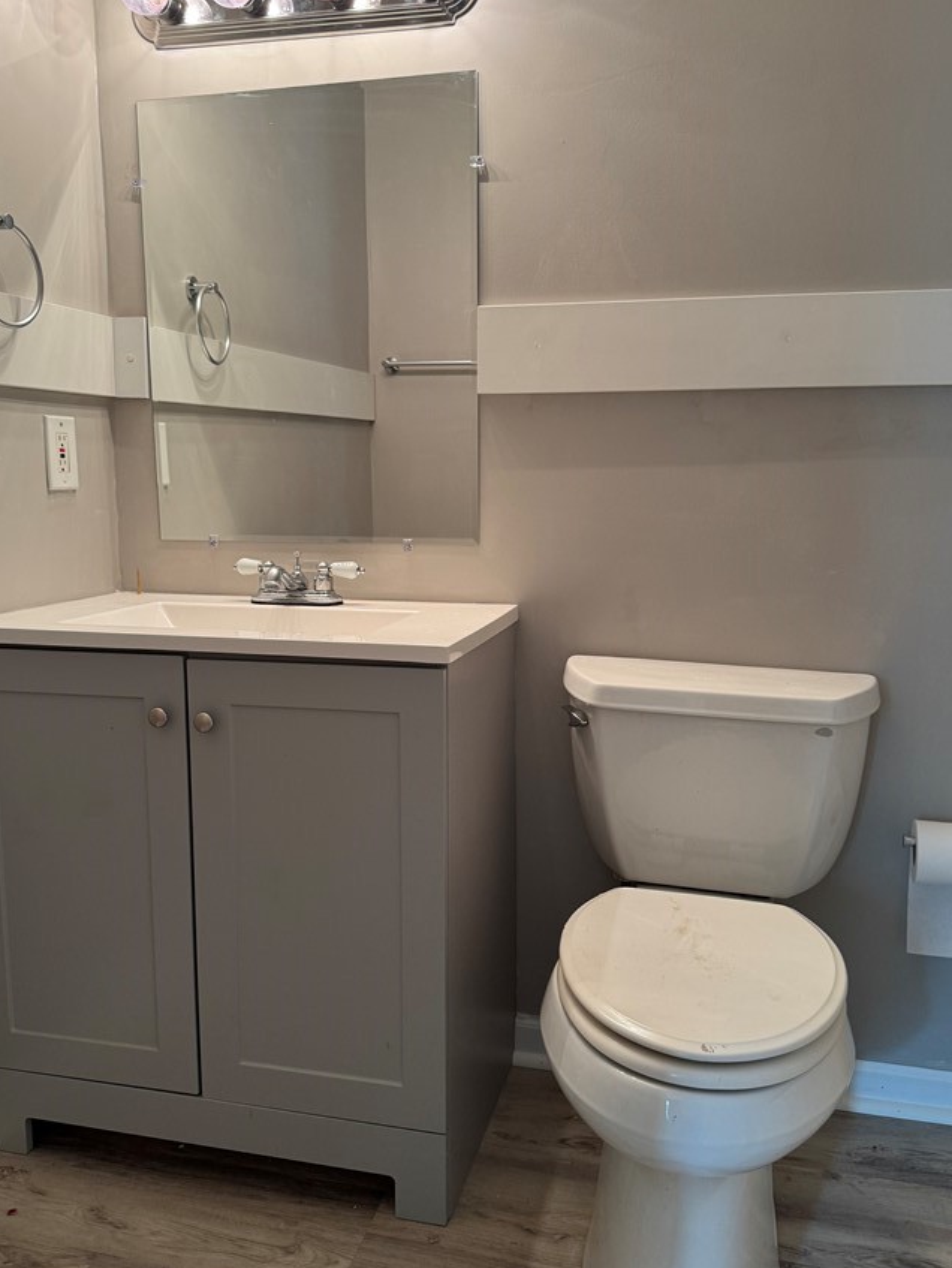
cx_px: 473
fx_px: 1063
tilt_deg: -7.2
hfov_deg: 48.3
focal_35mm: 29
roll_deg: +2.4
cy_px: 635
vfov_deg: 61.6
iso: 160
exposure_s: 1/60
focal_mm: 6.76
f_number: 1.78
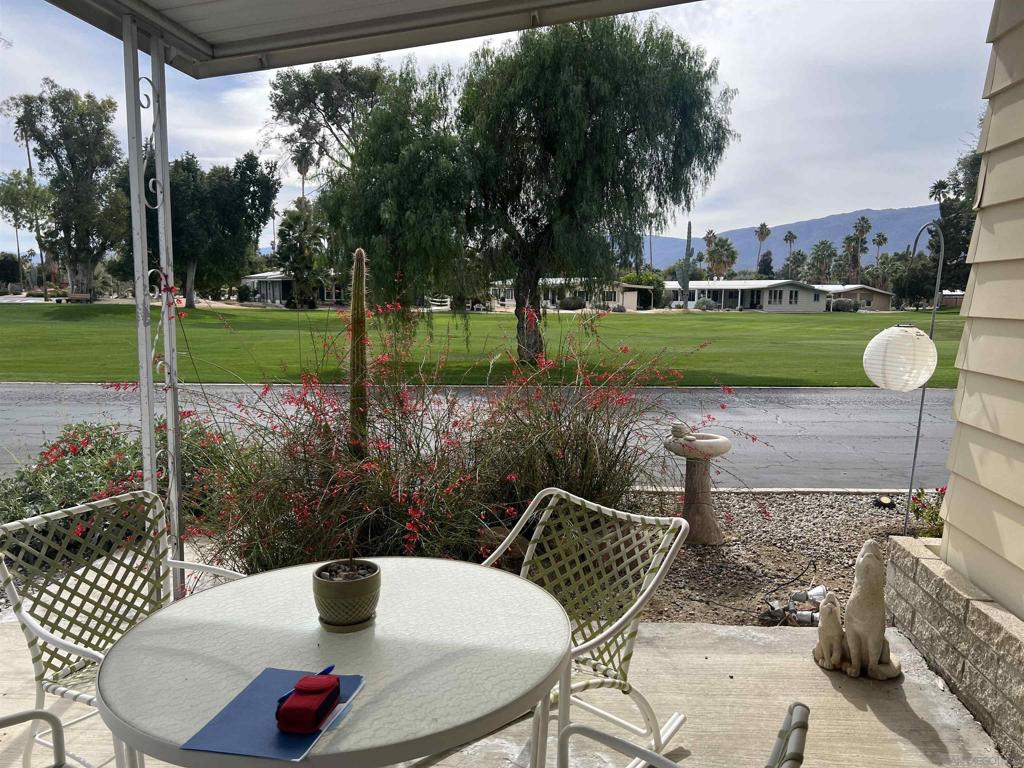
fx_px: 769
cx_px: 512
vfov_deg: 53.1
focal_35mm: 26
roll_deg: -0.5
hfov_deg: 67.3
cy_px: 384
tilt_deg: -7.0
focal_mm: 5.7
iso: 50
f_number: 1.5
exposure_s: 1/2841
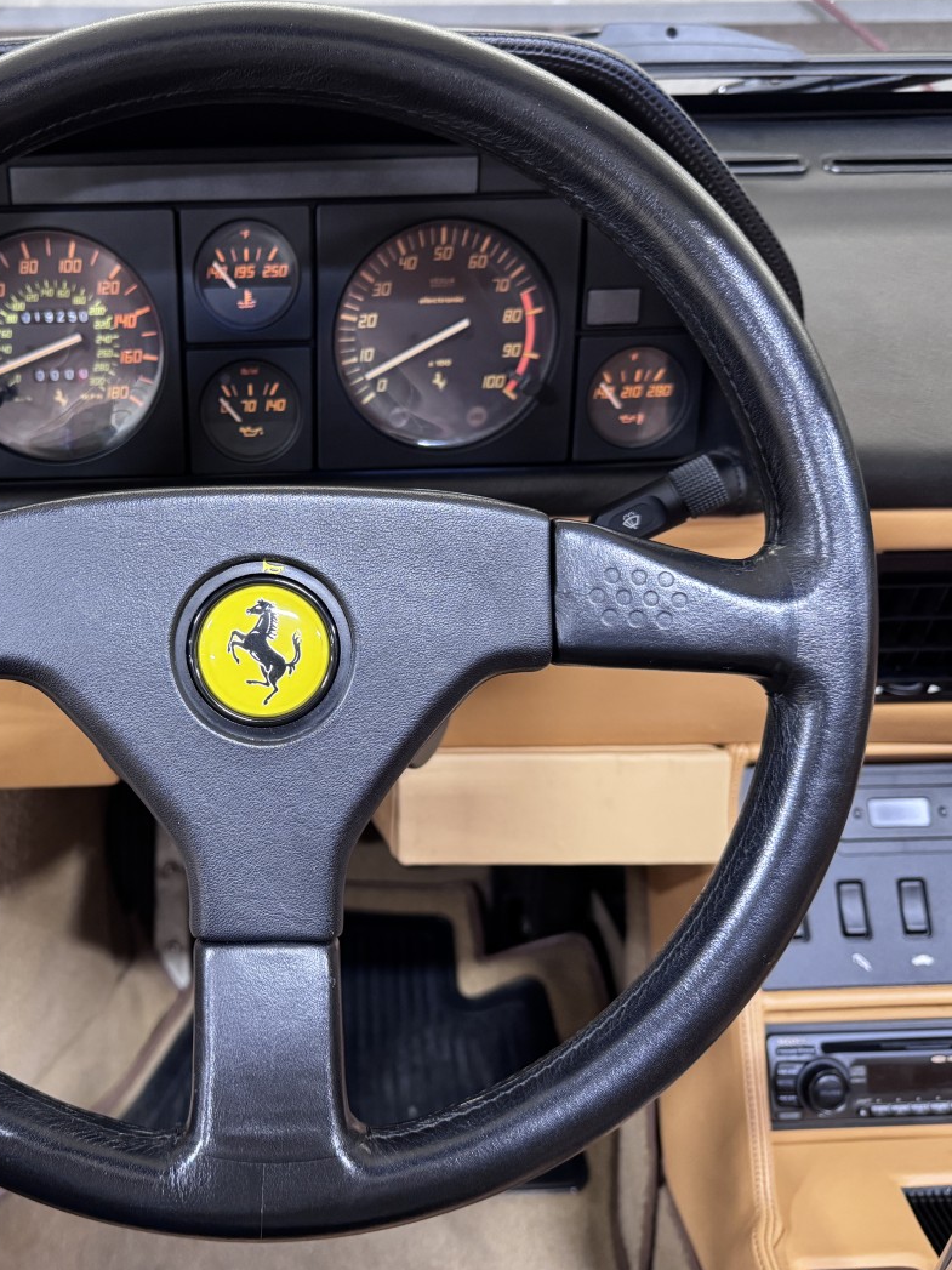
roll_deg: +0.7
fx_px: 1210
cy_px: 627
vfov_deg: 55.4
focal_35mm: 33
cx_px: 253
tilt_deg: -24.8
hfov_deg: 41.8
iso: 640
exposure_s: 1/60
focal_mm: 6.76
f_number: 1.78
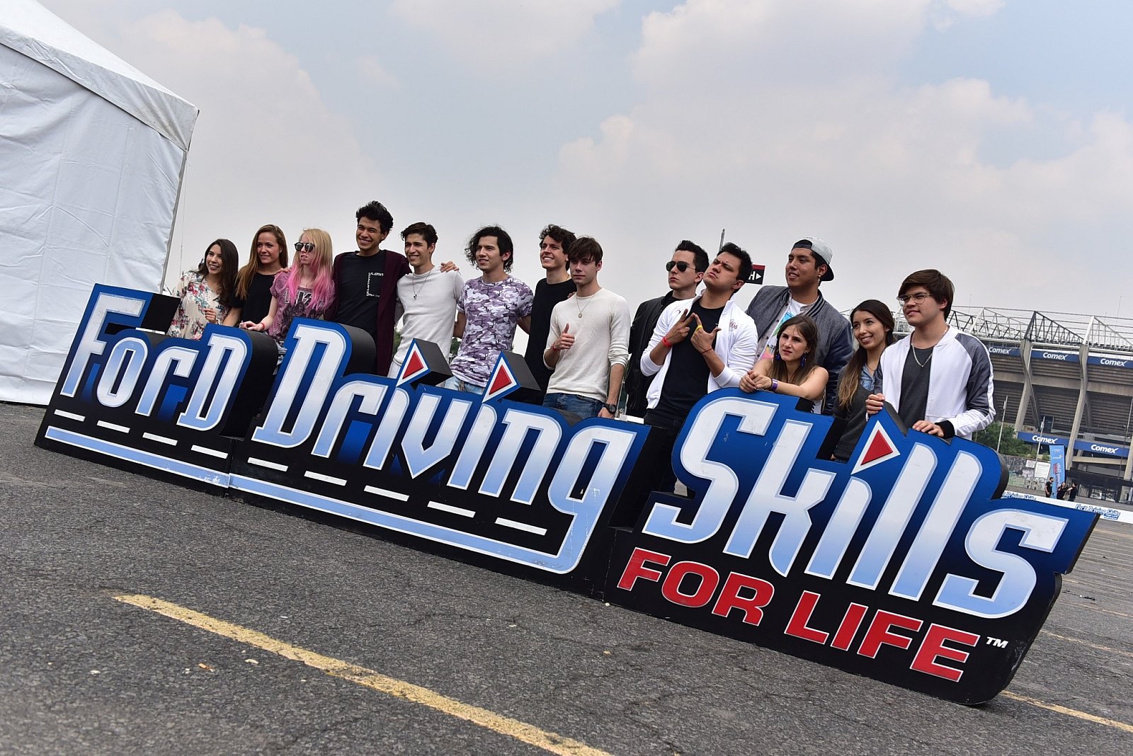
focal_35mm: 36
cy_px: 378
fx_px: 1133
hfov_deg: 53.1
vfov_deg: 36.9
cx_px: 566
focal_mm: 36
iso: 640
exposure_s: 1/2500
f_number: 5.6
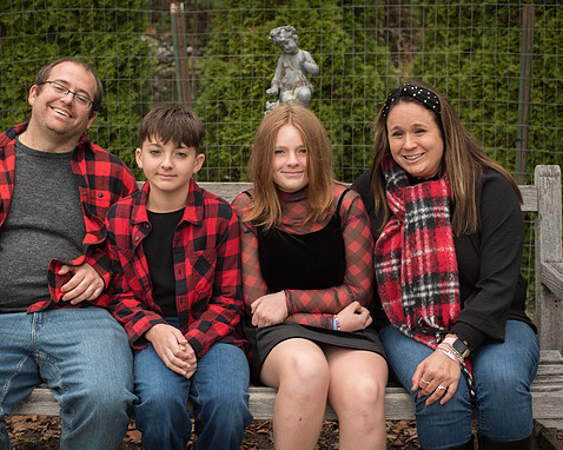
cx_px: 241
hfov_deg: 33.0
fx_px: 949
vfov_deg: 26.7
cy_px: 223
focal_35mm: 57
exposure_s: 1/160
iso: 100
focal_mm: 50
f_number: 4.5
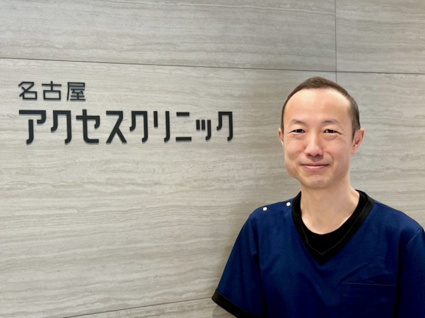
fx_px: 589
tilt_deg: +2.0
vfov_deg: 30.3
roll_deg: +2.0
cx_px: 212
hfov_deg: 39.7
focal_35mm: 48
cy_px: 159
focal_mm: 6.76
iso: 64
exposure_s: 1/117
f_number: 1.78
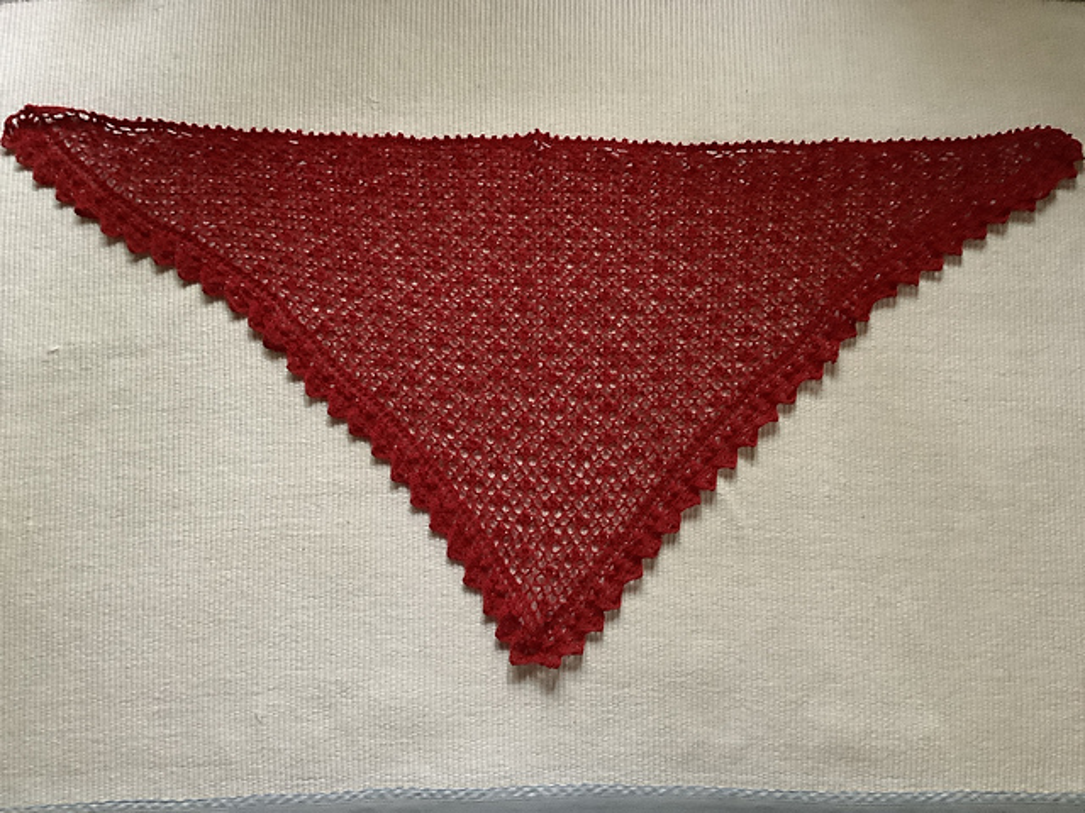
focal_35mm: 31
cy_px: 406
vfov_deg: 45.4
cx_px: 542
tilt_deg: -82.1
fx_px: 972
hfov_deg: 58.4
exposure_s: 1/24
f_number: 2.4
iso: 640
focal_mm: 3.3
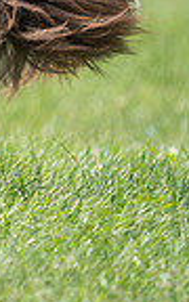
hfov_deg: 0.8
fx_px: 13120
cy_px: -49
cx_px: -391
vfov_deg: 1.3
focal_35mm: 1592
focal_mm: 388
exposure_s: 1/4000
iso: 1250
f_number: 6.3
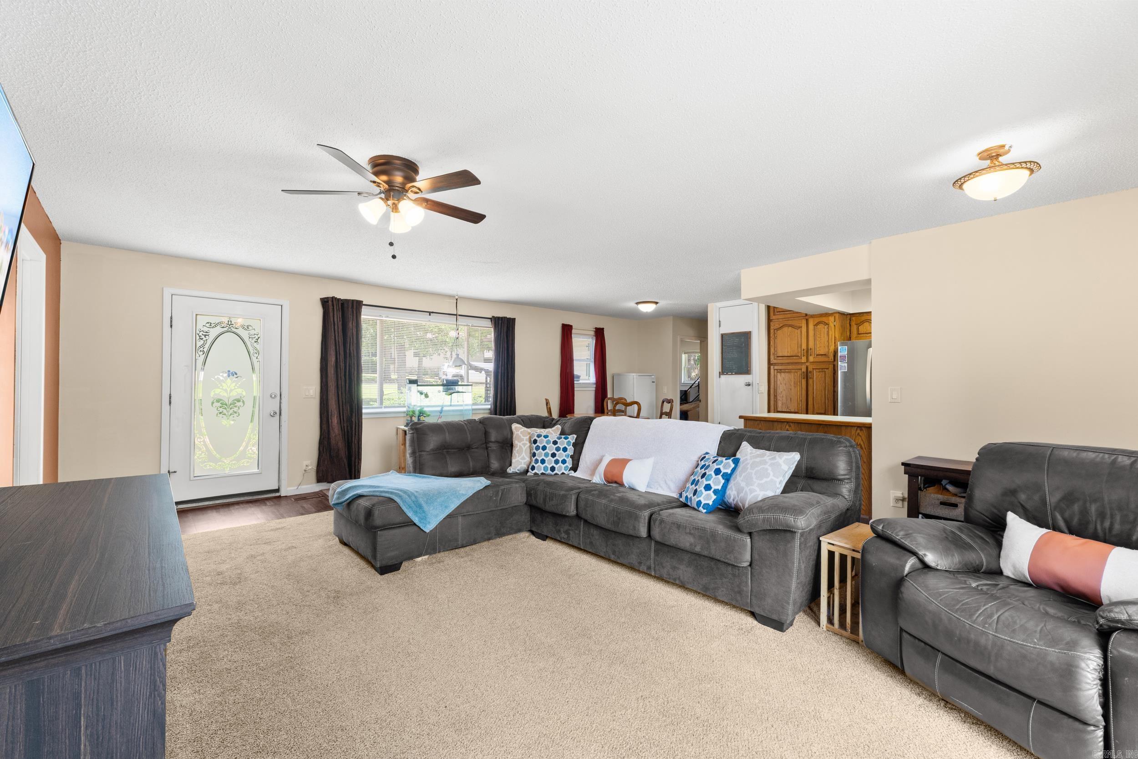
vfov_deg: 77.3
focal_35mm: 15
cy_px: 380
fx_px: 474
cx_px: 569
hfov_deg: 100.4
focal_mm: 10
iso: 320
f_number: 7.1
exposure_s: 1/5
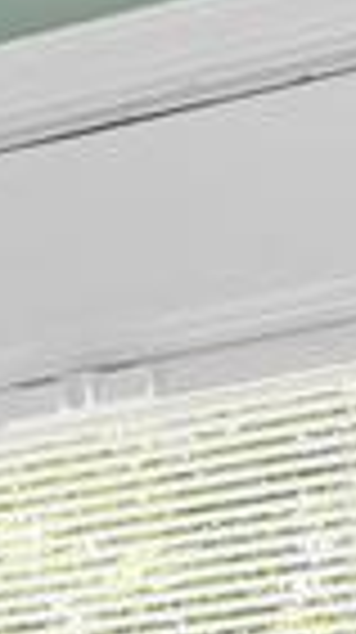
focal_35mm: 207
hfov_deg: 5.8
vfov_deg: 9.4
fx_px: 3480
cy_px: 1493
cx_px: -99
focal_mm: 12.9
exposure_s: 1.3
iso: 200
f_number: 7.1
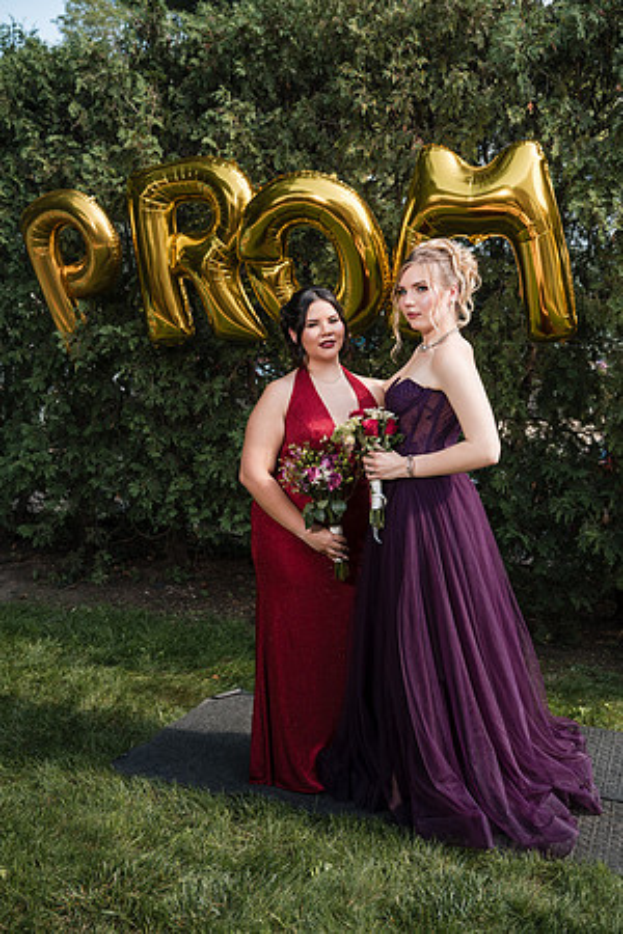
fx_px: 908
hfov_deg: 37.9
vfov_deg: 54.4
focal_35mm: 35
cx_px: 312
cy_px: 467
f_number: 5
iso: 100
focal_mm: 35
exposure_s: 1/250
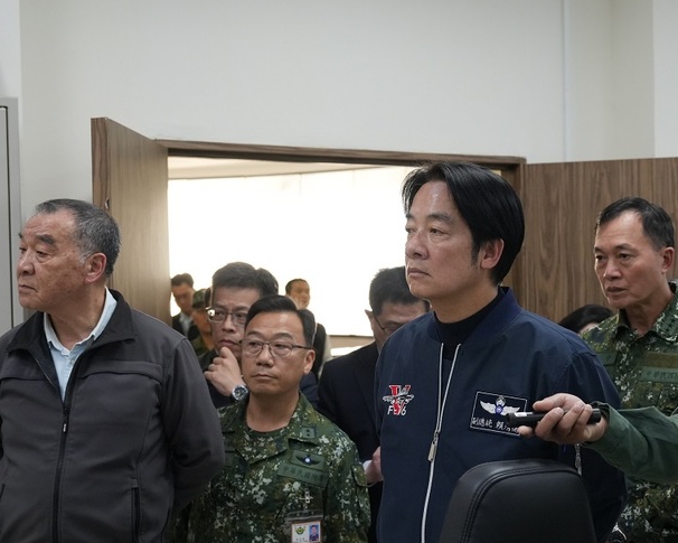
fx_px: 1305
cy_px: 324
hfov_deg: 29.0
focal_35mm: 65
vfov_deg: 23.5
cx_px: 424
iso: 2500
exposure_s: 1/250
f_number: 4
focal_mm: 35
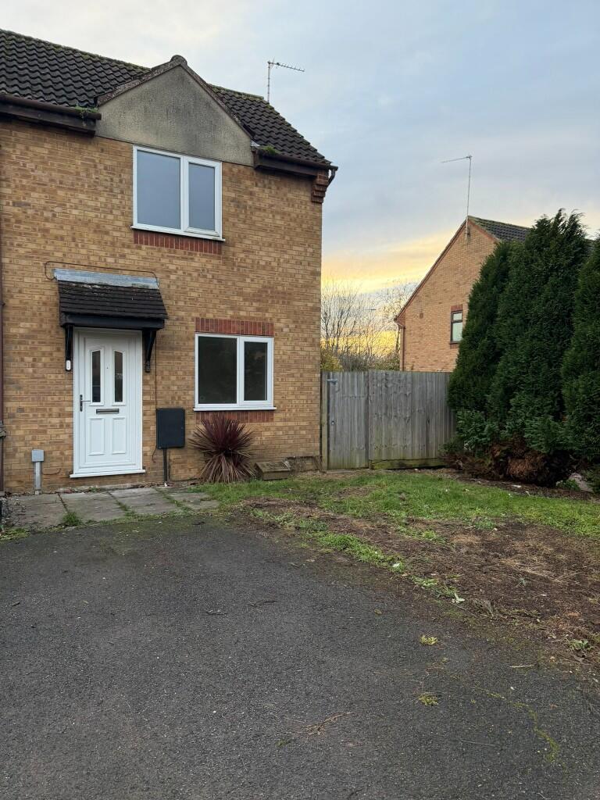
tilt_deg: -0.4
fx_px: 555
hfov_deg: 56.8
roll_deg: +0.2
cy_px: 400
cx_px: 300
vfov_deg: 71.6
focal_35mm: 24
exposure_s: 1/217
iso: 160
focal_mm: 6.76
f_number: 1.78
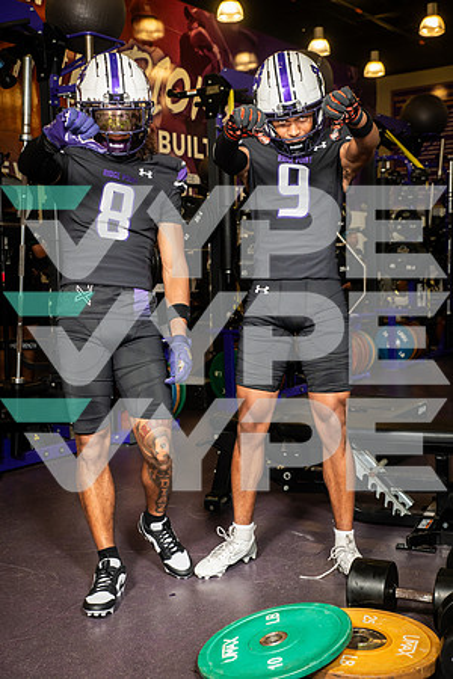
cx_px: 226
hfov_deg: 29.2
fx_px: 868
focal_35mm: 46
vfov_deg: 42.7
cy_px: 340
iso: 500
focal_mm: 46
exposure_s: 1/250
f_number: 5.6
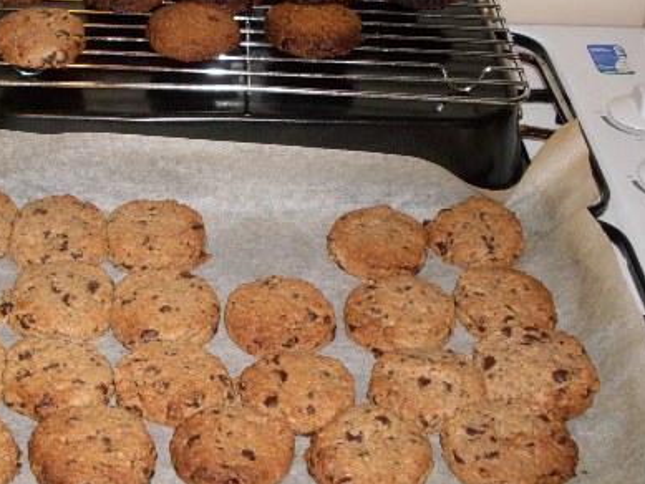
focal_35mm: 70
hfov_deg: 27.4
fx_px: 1305
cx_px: 160
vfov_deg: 21.0
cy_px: 191
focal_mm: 6.3
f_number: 2.8
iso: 100
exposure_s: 1/45
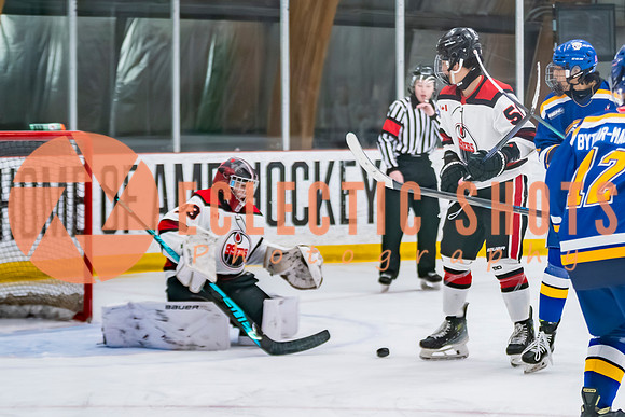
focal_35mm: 159
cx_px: 451
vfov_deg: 8.7
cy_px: 224
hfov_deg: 12.9
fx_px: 2755
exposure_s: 1/640
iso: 2500
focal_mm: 80
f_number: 2.8
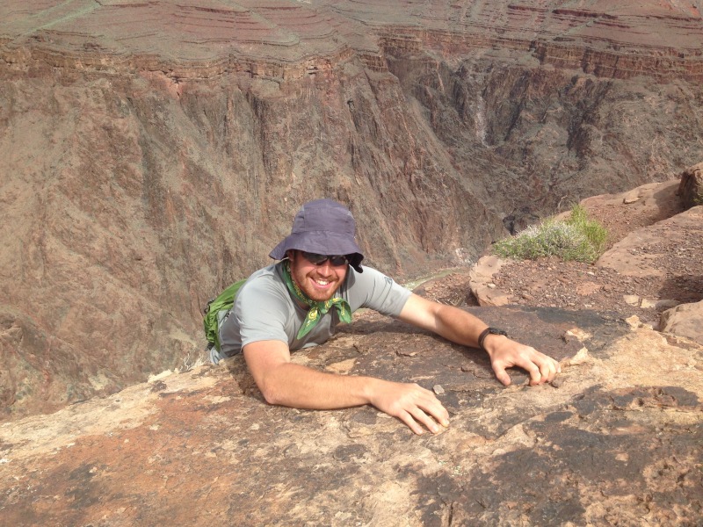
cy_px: 264
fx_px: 670
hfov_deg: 55.4
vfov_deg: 42.9
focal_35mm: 33
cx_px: 352
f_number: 2.4
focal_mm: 4.12
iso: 50
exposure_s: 1/1391
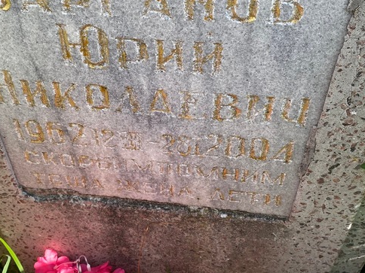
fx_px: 453
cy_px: 125
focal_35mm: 43
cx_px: 164
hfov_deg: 43.8
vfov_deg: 33.6
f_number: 1.8
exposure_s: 1/582
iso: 32
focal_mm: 4.25
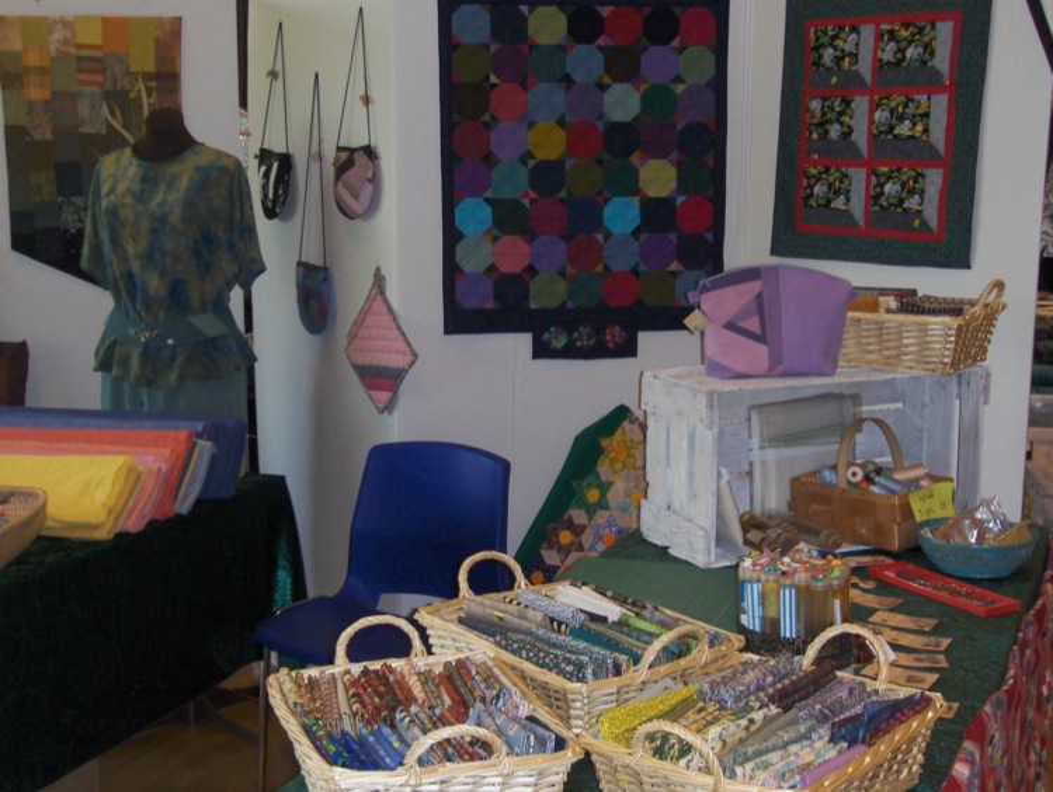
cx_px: 526
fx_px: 1796
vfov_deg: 24.9
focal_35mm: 59
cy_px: 396
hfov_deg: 32.7
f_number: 3.8
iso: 100
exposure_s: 1/60
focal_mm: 9.47
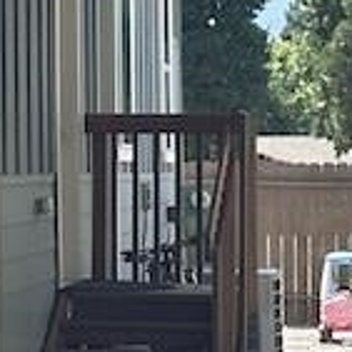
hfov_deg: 8.8
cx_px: -192
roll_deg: +0.0
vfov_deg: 9.1
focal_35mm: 193
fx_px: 2220
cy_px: 92
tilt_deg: +2.2
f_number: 1.78
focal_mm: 6.86
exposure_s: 1/1988
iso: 80
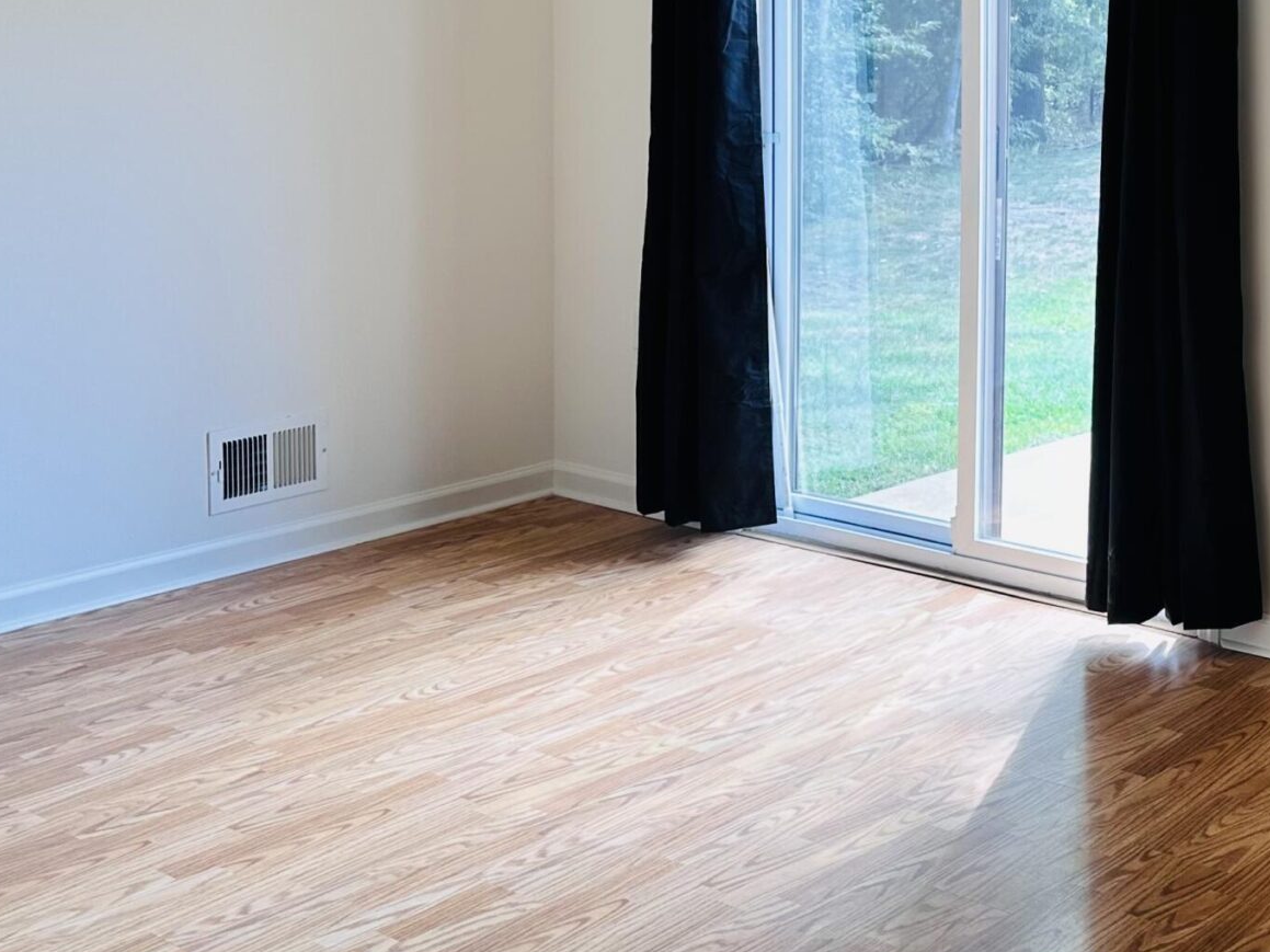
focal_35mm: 53
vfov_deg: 26.6
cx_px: 1267
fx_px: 1944
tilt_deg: -2.8
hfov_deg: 33.2
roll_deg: -1.2
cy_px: 103
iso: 64
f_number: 1.78
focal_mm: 6.86
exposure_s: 1/120
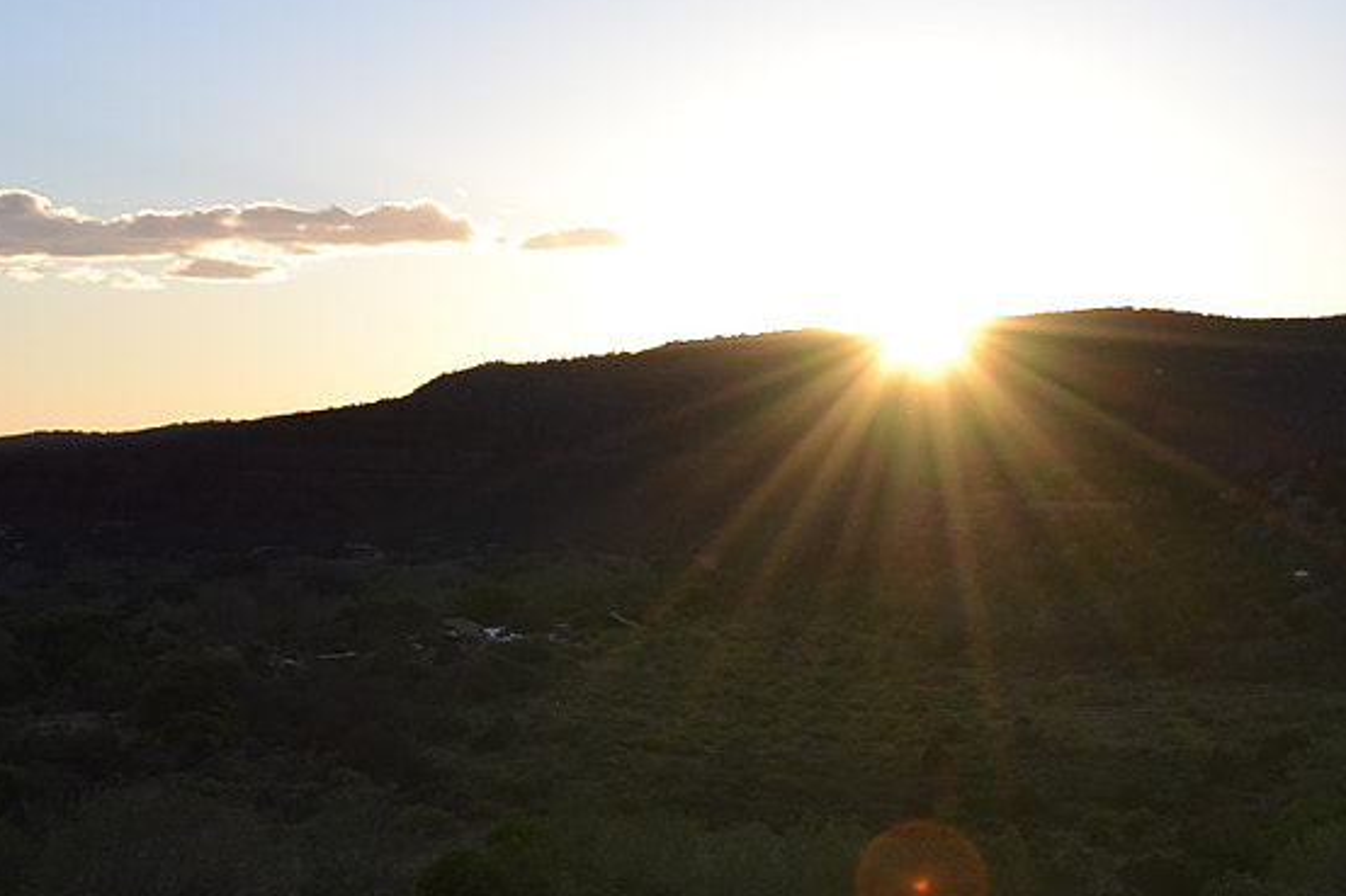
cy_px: 733
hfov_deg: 25.8
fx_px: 2915
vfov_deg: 17.3
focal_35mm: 78
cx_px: 918
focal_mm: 18
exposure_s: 1/200
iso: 100
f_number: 7.1
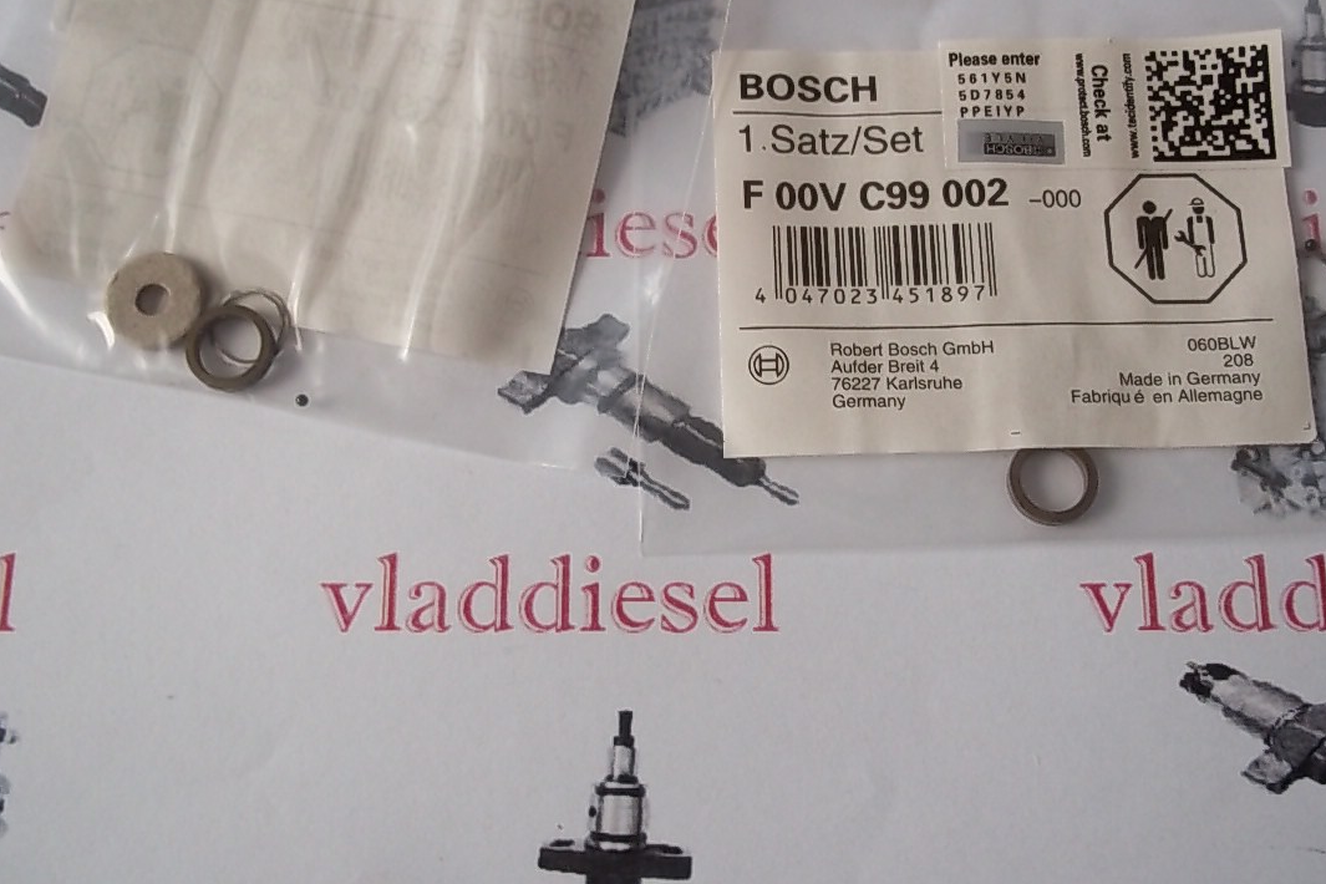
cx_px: 694
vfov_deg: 29.8
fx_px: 1657
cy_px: 387
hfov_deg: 43.6
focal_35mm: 45
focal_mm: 6.5
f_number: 3.1
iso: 96
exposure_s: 1/30
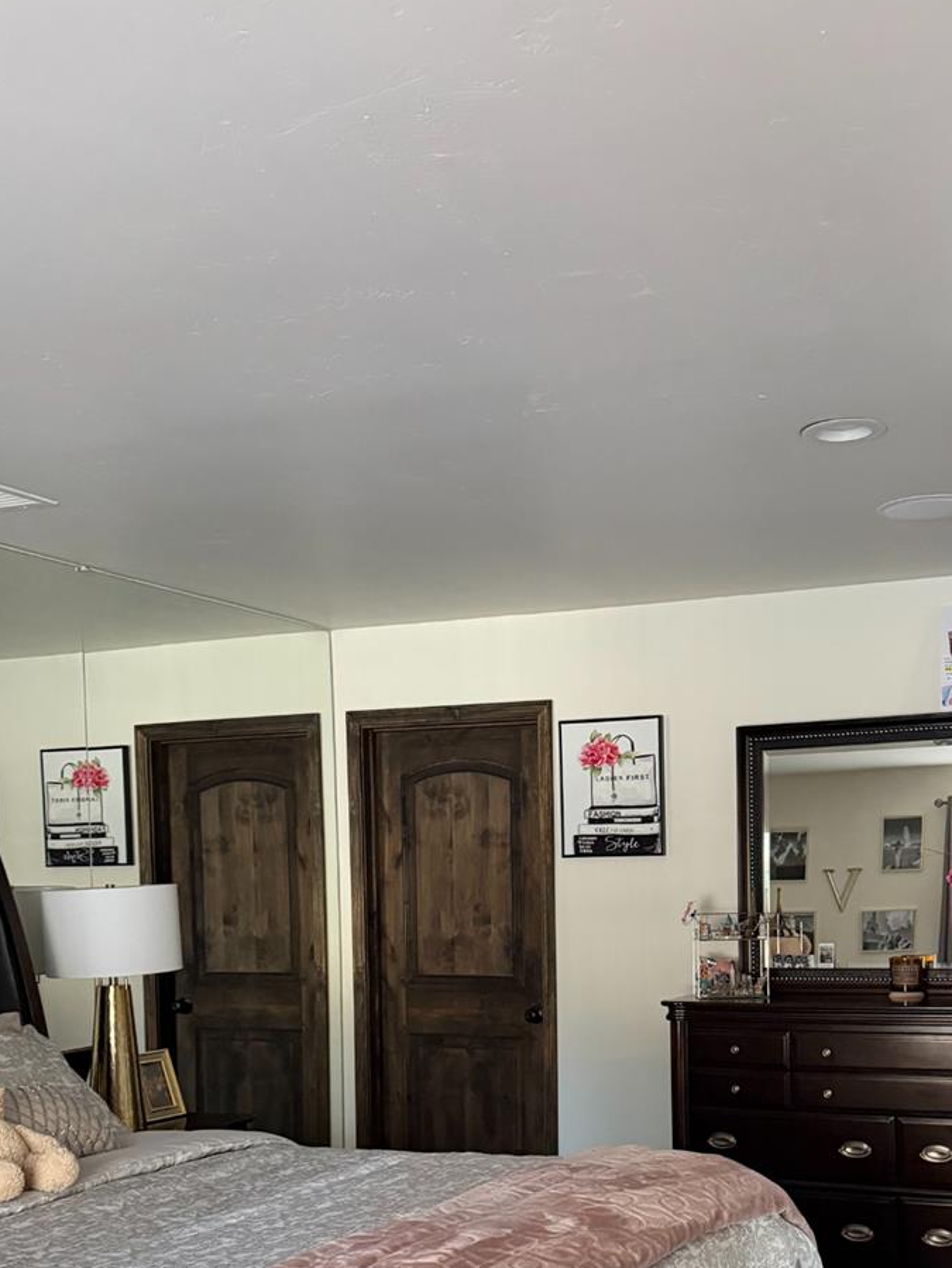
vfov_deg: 45.4
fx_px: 1466
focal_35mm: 40
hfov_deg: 35.5
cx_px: 652
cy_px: 930
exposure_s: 1/56
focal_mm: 6.76
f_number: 1.78
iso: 800
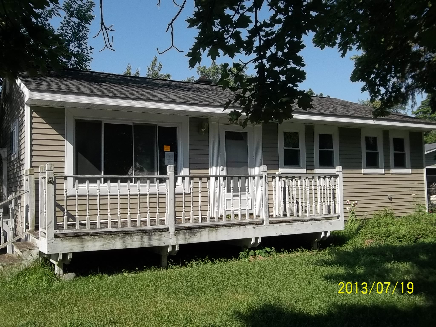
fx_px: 466
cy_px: 164
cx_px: 218
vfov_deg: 38.7
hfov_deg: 50.1
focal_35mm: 37
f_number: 10.1
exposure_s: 1/125
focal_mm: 6.6
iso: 80
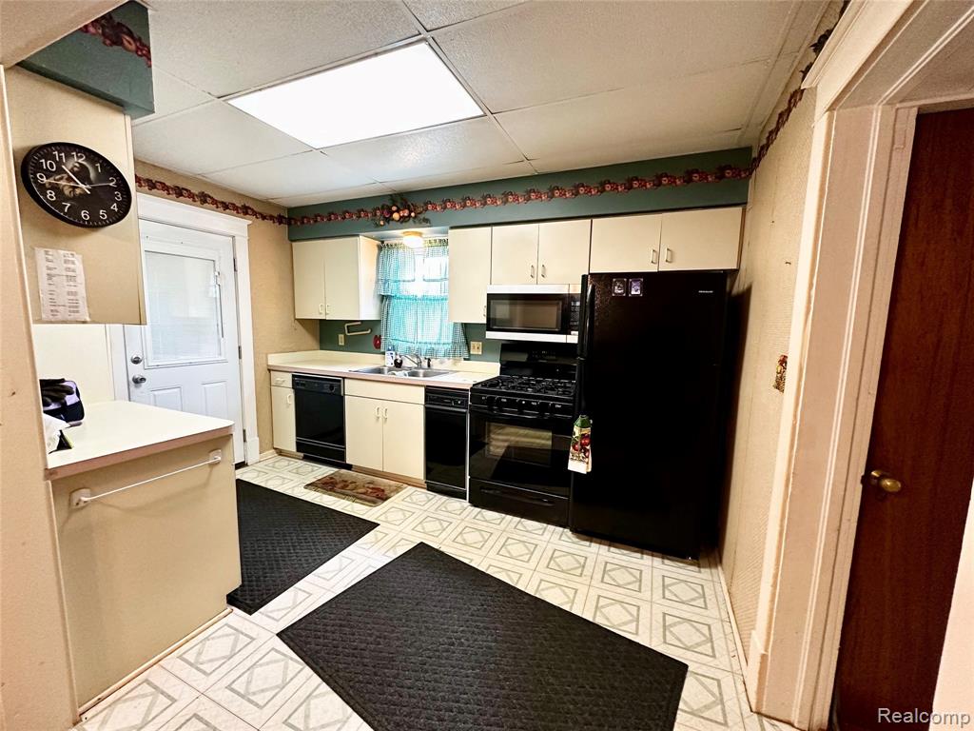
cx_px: 487
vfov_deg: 85.7
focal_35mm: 14
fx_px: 394
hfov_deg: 102.1
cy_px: 366
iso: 320
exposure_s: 1/60
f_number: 2.2
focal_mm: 2.22
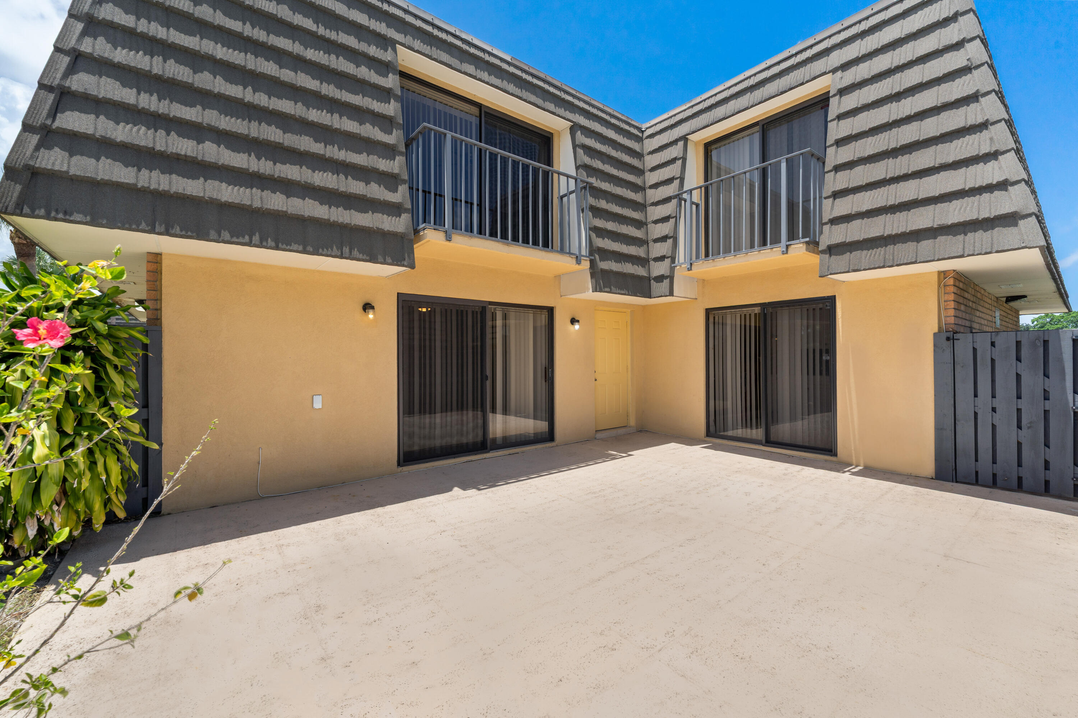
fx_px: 419
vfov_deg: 81.2
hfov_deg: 104.3
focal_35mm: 14
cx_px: 539
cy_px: 359
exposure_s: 1/400
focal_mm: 14
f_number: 9
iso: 250
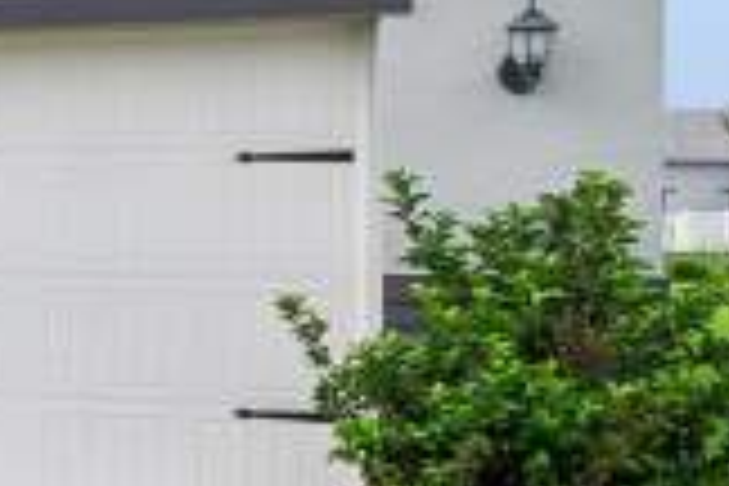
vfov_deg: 17.3
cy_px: 252
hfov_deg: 16.2
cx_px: -896
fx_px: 1600
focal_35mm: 79
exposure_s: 1/50
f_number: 16
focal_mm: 16
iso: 100
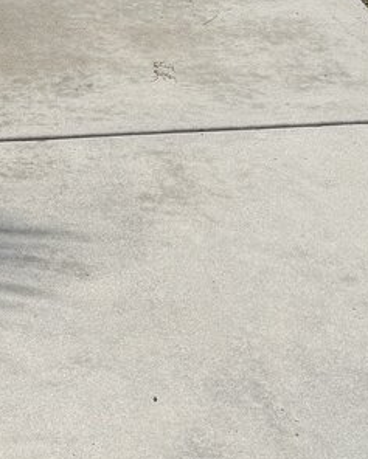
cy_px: 274
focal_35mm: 108
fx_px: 1470
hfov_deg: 14.0
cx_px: -36
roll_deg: -0.1
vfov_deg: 17.8
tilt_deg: -31.2
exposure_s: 1/10309
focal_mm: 6.76
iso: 80
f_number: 1.78
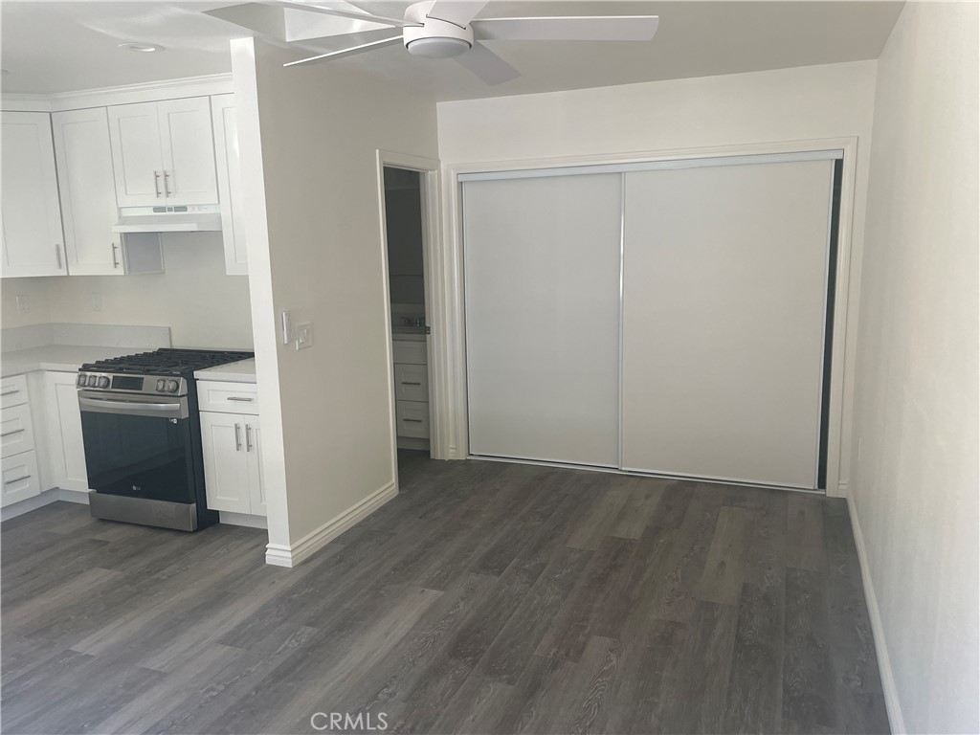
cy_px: 368
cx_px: 490
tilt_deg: -9.6
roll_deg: +1.2
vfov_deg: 53.1
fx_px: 736
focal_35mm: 26
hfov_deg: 67.3
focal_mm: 4.2
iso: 100
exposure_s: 1/121
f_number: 1.6
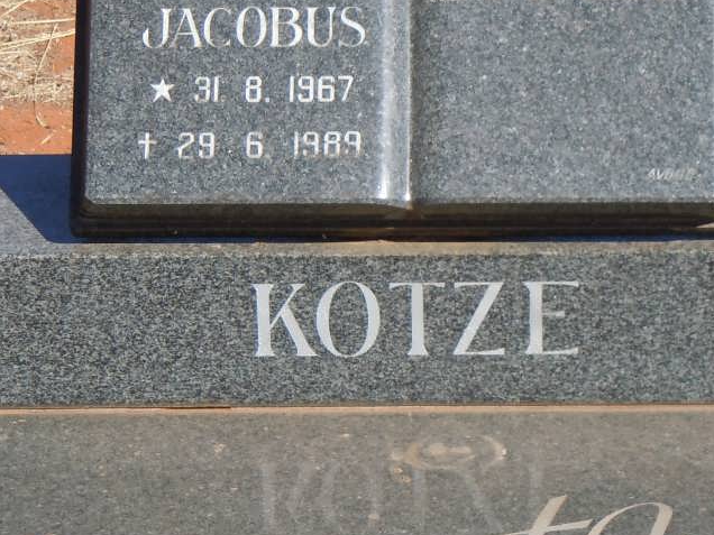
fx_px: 3465
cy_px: 176
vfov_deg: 8.8
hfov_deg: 11.8
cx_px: 421
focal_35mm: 168
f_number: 8.8
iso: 200
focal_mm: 16
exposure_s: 1/250
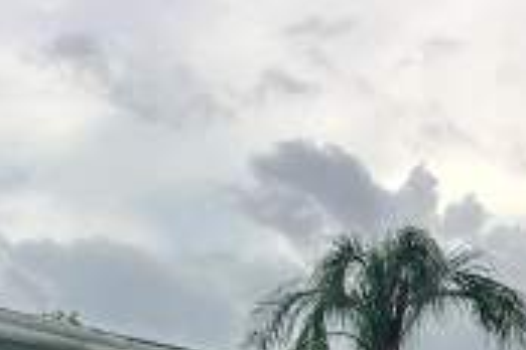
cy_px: 733
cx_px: 85
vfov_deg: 10.1
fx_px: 1812
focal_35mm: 124
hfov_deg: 16.4
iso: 50
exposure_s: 1/1862
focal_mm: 5.1
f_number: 1.6
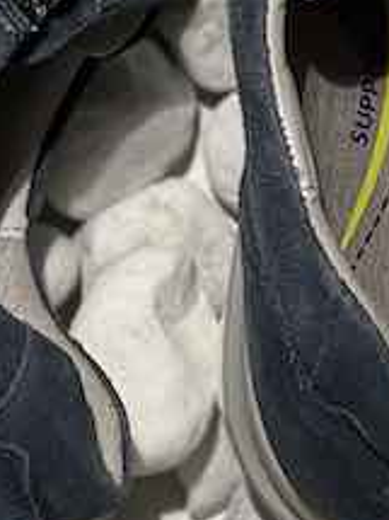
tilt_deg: -83.0
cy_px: -169
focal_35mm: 358
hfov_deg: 4.1
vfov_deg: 5.5
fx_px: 5369
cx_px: 123
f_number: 2.8
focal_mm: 9
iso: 64
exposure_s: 1/100
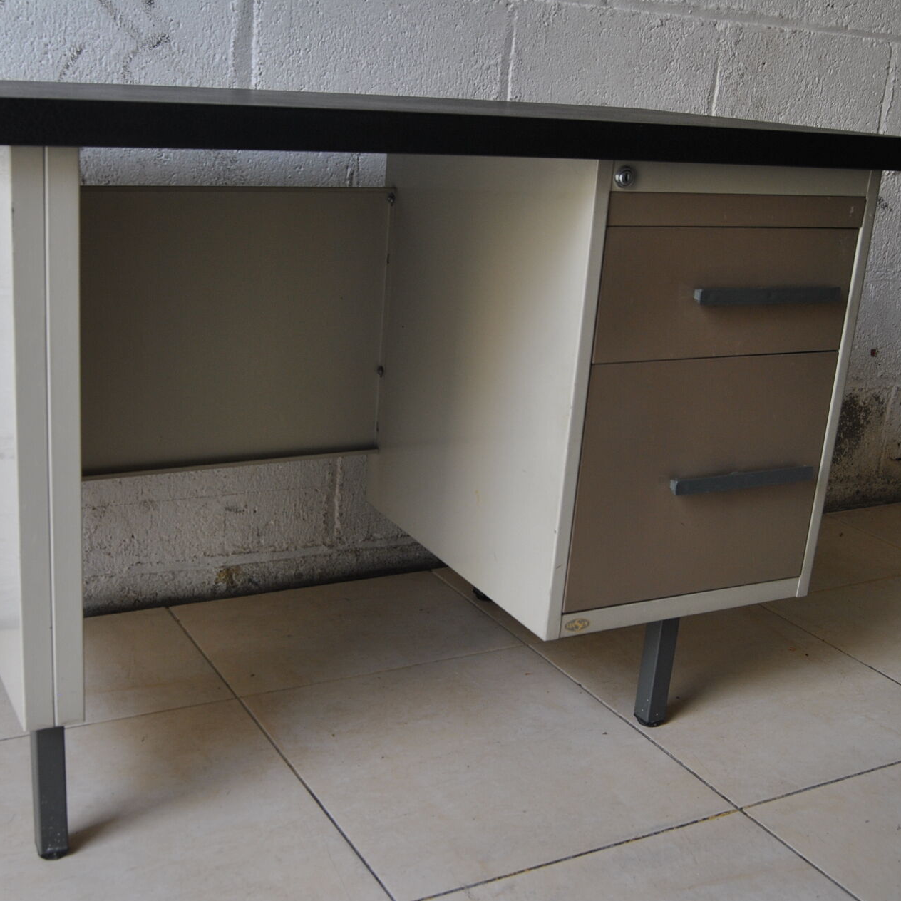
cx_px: 345
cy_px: 460
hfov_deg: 38.9
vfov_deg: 39.2
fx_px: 1266
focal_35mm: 43
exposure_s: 1/100
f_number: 5
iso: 200
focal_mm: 22
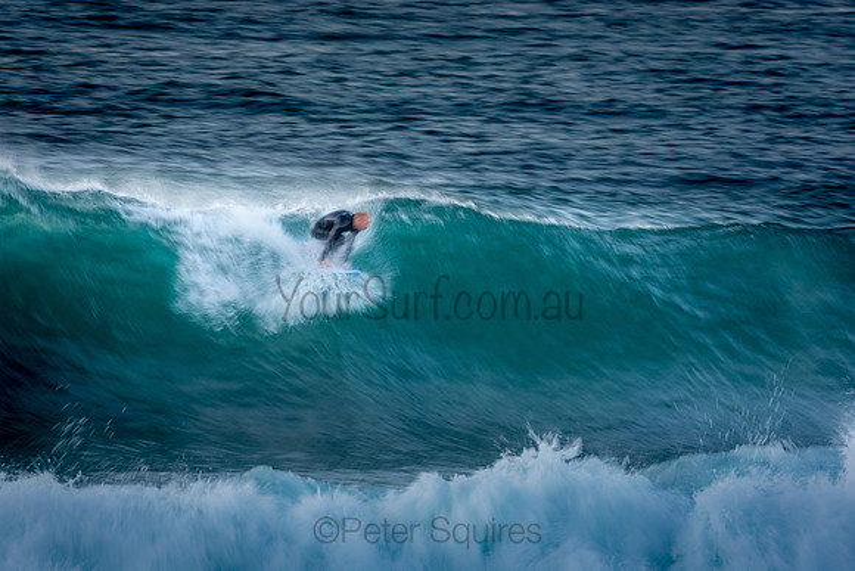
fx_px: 17816
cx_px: 428
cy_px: 286
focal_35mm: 750
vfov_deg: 1.8
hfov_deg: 2.7
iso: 100
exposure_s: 1/20
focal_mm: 500
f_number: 13
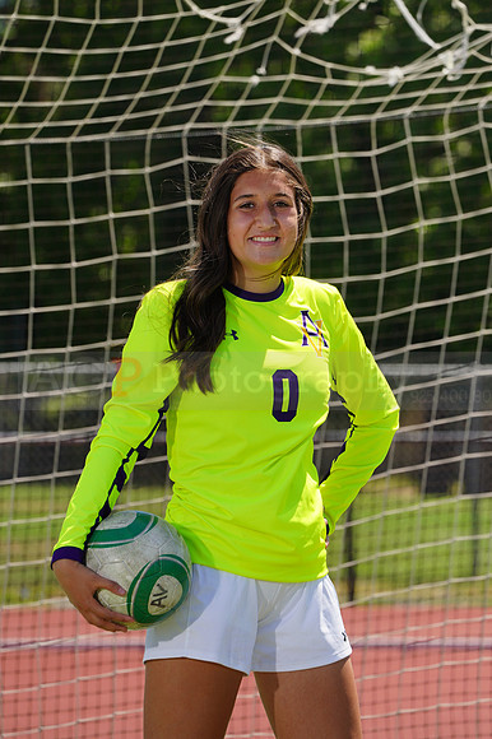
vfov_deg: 5.2
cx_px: 246
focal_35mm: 397
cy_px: 370
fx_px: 8148
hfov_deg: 3.5
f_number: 13
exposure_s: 1/250
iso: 200
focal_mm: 397
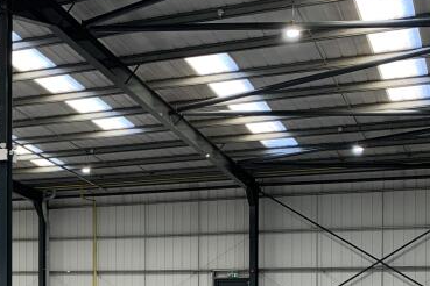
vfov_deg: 17.7
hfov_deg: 25.4
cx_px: -16
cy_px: 299
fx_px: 896
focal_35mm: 75
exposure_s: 1/90
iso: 100
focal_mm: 4.25
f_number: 1.8
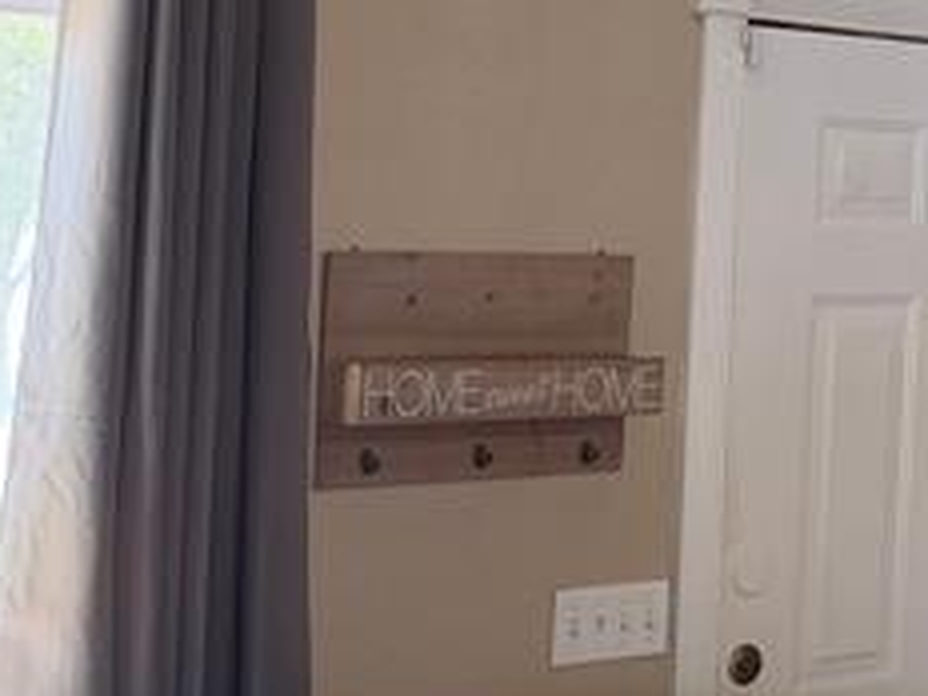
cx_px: 1772
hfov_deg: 15.4
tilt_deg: +4.9
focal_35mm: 106
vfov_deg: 13.8
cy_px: 32
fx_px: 2842
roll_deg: -0.4
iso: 160
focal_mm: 6.93
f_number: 1.48
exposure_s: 1/60
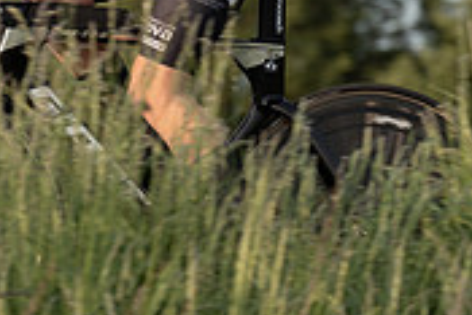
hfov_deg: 3.6
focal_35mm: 571
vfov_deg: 2.4
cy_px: -54
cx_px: 291
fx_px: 7492
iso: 125
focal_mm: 122
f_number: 4
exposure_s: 1/640
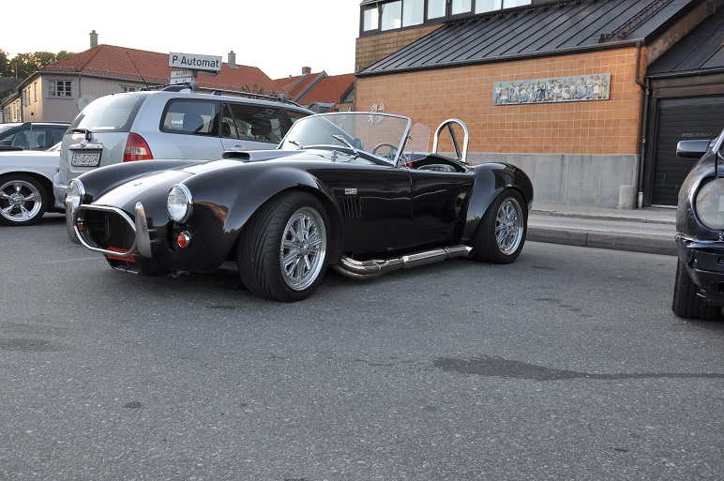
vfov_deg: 39.9
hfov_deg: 57.3
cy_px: 240
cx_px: 362
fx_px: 663
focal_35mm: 33
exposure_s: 1/50
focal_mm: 22
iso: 200
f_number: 7.1
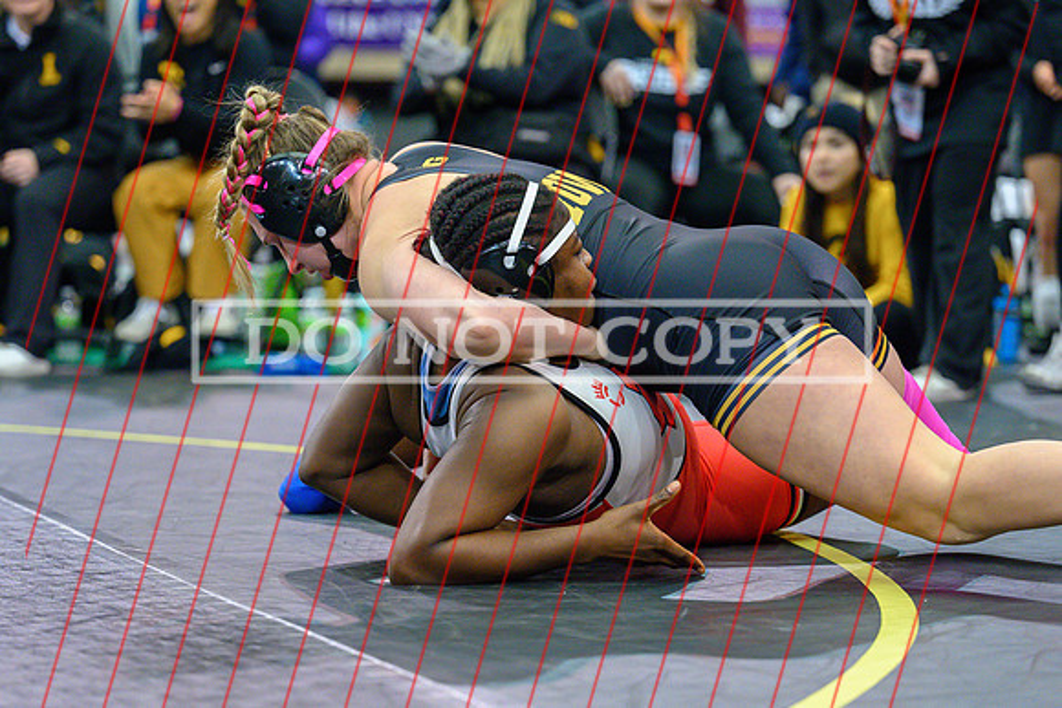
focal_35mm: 135
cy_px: 398
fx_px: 3976
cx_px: 449
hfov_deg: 15.2
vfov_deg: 10.2
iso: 3600
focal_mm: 95
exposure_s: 1/800
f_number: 2.8
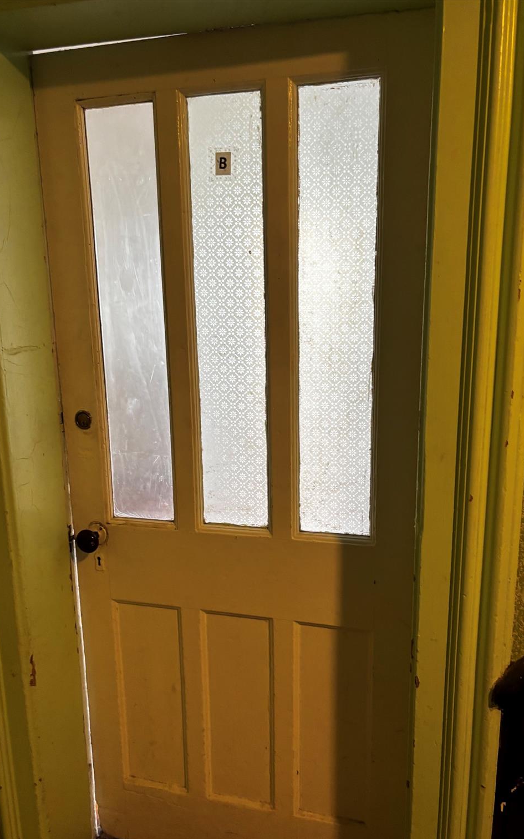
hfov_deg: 44.5
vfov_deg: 66.5
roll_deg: +1.2
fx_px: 640
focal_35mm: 28
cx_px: 287
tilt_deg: -13.9
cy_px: 424
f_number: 1.6
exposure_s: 1/60
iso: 125
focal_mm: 5.96
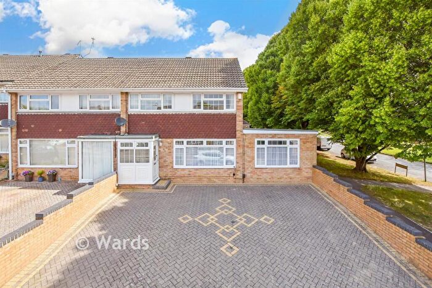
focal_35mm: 15
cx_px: 216
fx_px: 180
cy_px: 144
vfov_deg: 77.4
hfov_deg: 100.4
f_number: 8
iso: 400
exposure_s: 1/500
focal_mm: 10
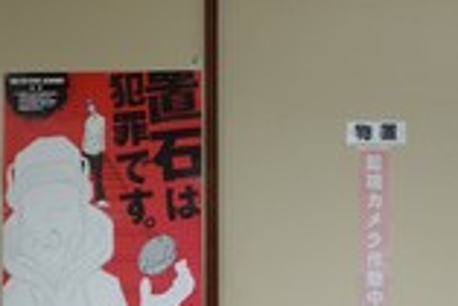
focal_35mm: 114
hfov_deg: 17.9
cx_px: 195
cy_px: -36
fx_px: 1452
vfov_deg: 11.8
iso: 125
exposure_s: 1/100
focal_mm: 10.4
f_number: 4.5
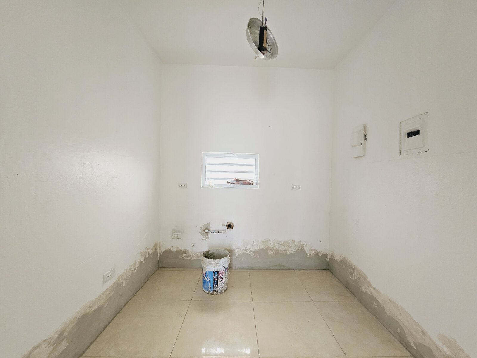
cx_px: 238
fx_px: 179
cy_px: 179
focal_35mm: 13
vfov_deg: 89.9
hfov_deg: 106.2
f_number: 2.2
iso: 160
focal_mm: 2.2
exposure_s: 1/60
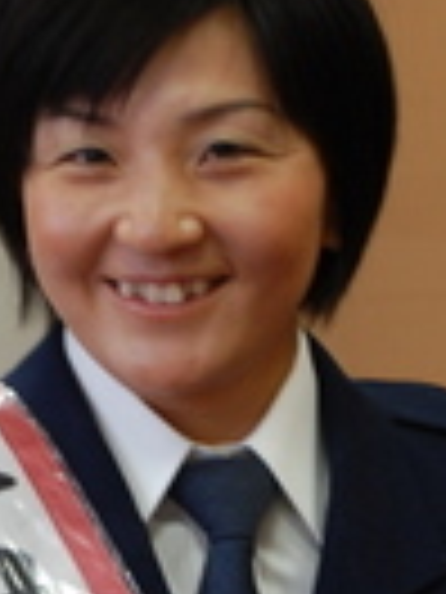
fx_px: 4673
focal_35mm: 272
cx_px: 144
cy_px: 387
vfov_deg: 7.3
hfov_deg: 5.5
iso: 400
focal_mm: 50
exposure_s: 1/50
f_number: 5.6
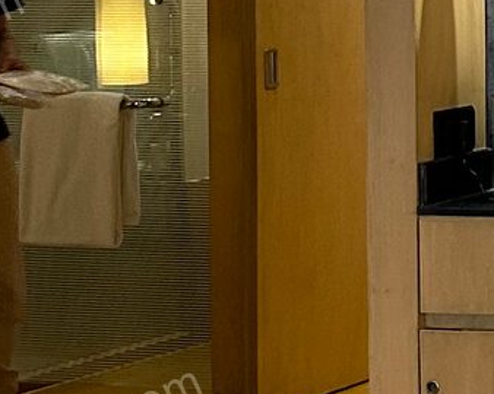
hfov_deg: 11.2
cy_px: -47
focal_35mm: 148
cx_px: 1137
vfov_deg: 10.3
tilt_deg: +0.1
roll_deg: +0.2
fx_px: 2163
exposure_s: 1/50
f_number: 1.78
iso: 250
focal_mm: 6.86
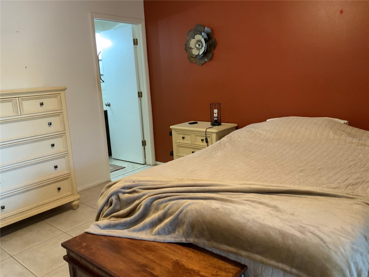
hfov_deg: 61.7
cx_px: 184
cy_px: 138
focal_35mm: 29
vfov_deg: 48.2
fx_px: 309
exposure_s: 1/40
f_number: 1.8
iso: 200
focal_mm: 3
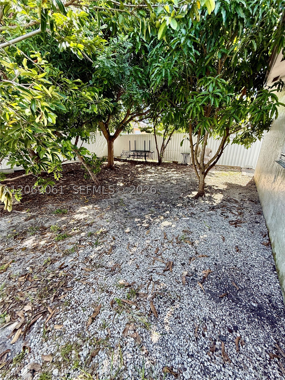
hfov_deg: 85.7
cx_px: 142
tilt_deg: -18.0
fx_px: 154
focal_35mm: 14
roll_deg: -1.9
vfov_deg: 102.1
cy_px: 190
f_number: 2.2
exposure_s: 1/135
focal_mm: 2.22
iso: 64
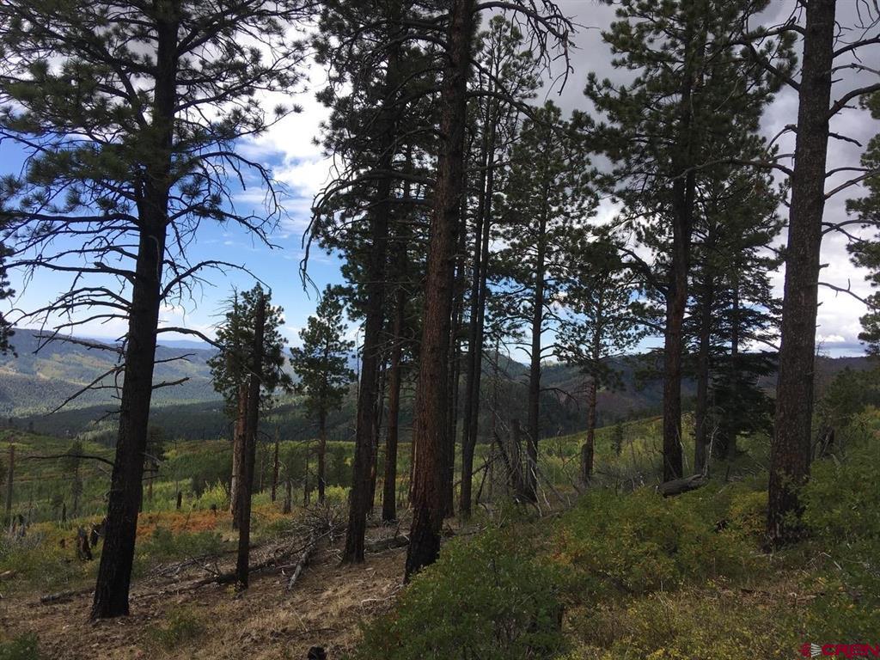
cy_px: 330
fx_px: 737
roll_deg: -4.6
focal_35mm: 29
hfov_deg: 61.7
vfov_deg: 48.2
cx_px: 440
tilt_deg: +0.7
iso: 25
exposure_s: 1/905
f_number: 2.2
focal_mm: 4.15
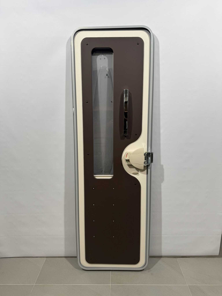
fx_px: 205
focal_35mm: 24
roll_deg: +1.1
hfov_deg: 56.8
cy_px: 148
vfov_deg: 71.6
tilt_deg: -12.7
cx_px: 111
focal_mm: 6.76
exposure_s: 1/156
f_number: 1.78
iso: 64
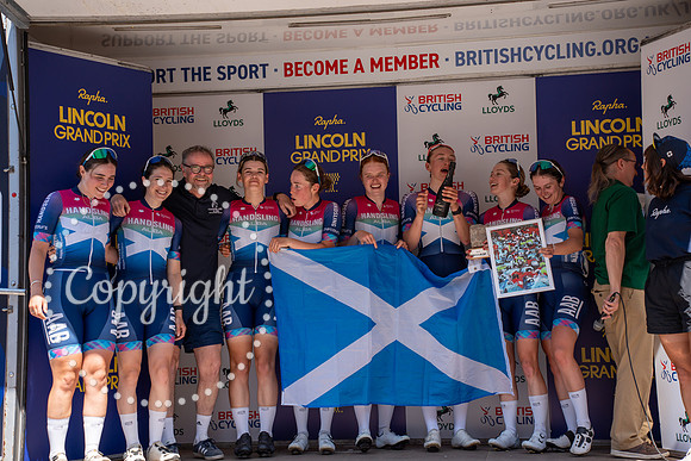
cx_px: 346
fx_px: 1325
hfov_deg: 29.2
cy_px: 230
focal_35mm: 69
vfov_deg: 19.7
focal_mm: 69
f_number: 4
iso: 100
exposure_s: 1/800
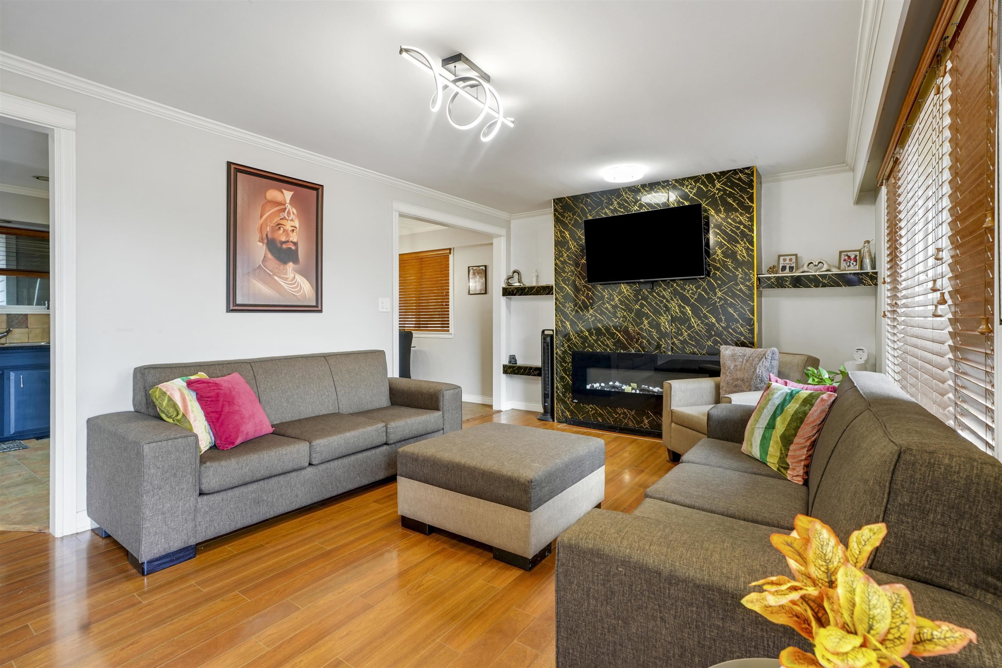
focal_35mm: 16
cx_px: 501
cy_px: 334
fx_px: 445
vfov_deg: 73.7
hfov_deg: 96.7
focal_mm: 16
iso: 400
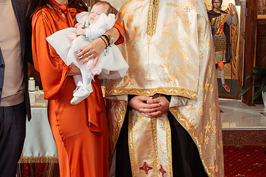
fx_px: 436
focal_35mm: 59
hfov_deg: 33.8
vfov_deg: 22.8
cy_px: 47
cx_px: 98
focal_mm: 31
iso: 4000
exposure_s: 1/250
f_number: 3.5
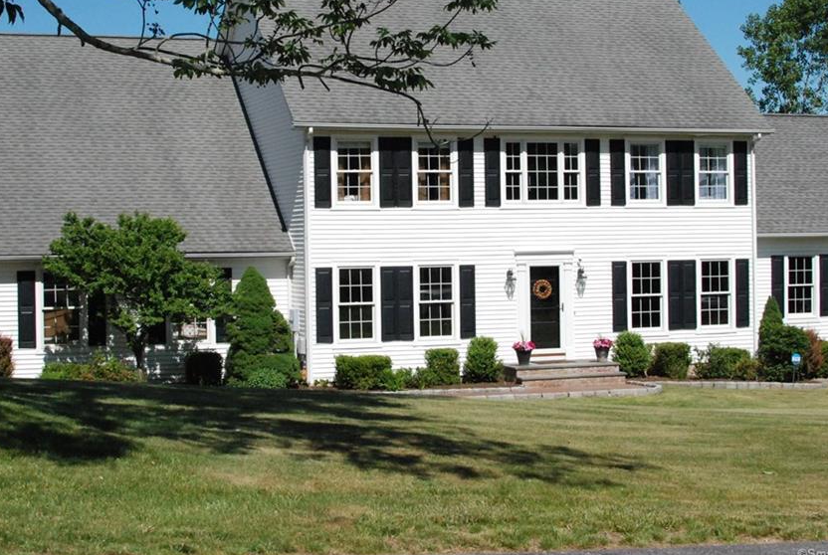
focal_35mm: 65
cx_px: 424
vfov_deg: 21.1
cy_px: 221
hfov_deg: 31.1
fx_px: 1489
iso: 1600
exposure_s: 1/4000
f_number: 10
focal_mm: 35
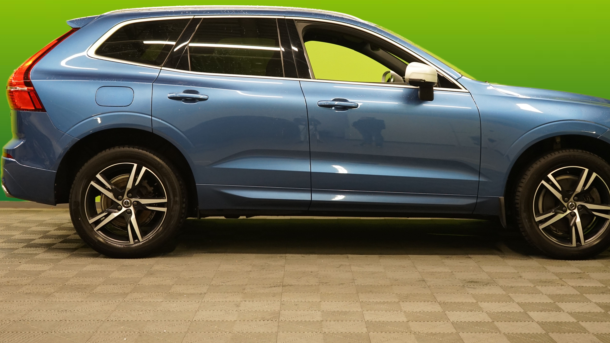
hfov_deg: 24.2
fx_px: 1423
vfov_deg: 13.7
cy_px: 106
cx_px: 336
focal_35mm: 88
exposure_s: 1/50
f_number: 5.6
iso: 800
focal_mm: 67
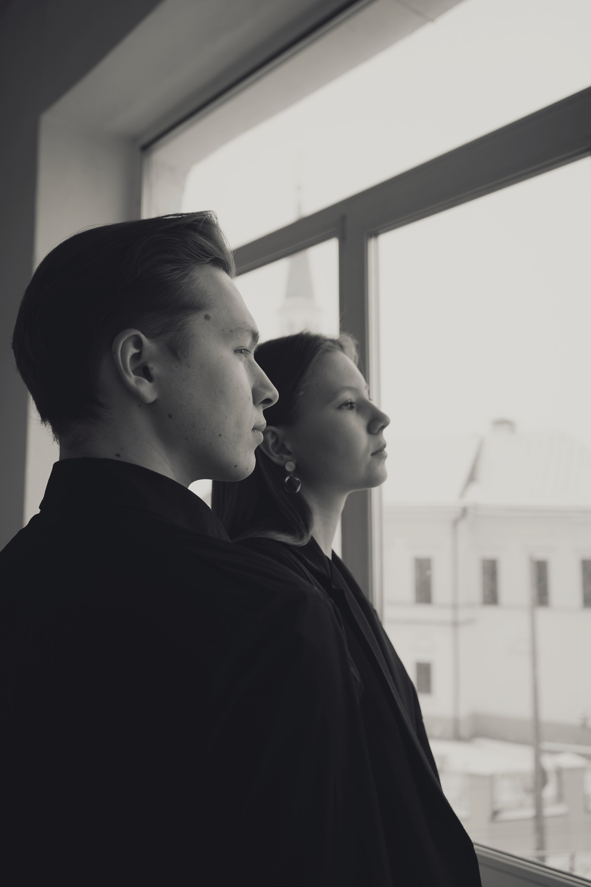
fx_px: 813
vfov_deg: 57.2
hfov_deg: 40.0
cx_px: 296
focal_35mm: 33
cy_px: 444
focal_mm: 33
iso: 100
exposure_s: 1/160
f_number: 4
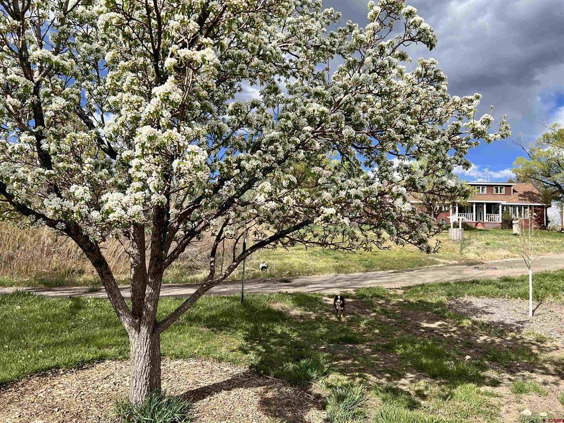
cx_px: 282
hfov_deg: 67.3
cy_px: 212
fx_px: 424
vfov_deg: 53.1
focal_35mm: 26
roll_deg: -1.8
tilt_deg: +4.3
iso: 50
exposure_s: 1/3704
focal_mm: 5.7
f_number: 1.5
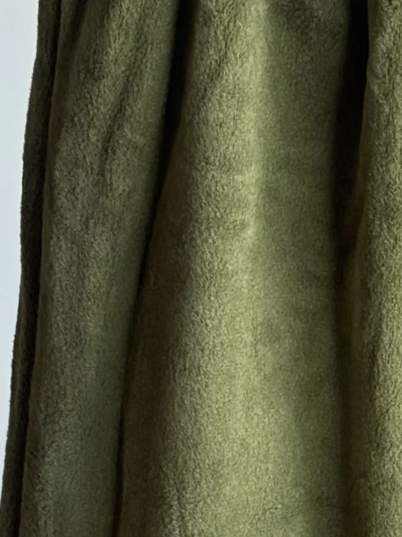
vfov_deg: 10.9
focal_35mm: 180
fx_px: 2788
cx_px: 435
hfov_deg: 8.2
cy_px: 507
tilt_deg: -24.8
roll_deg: -1.1
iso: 125
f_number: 1.78
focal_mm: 6.76
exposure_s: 1/221
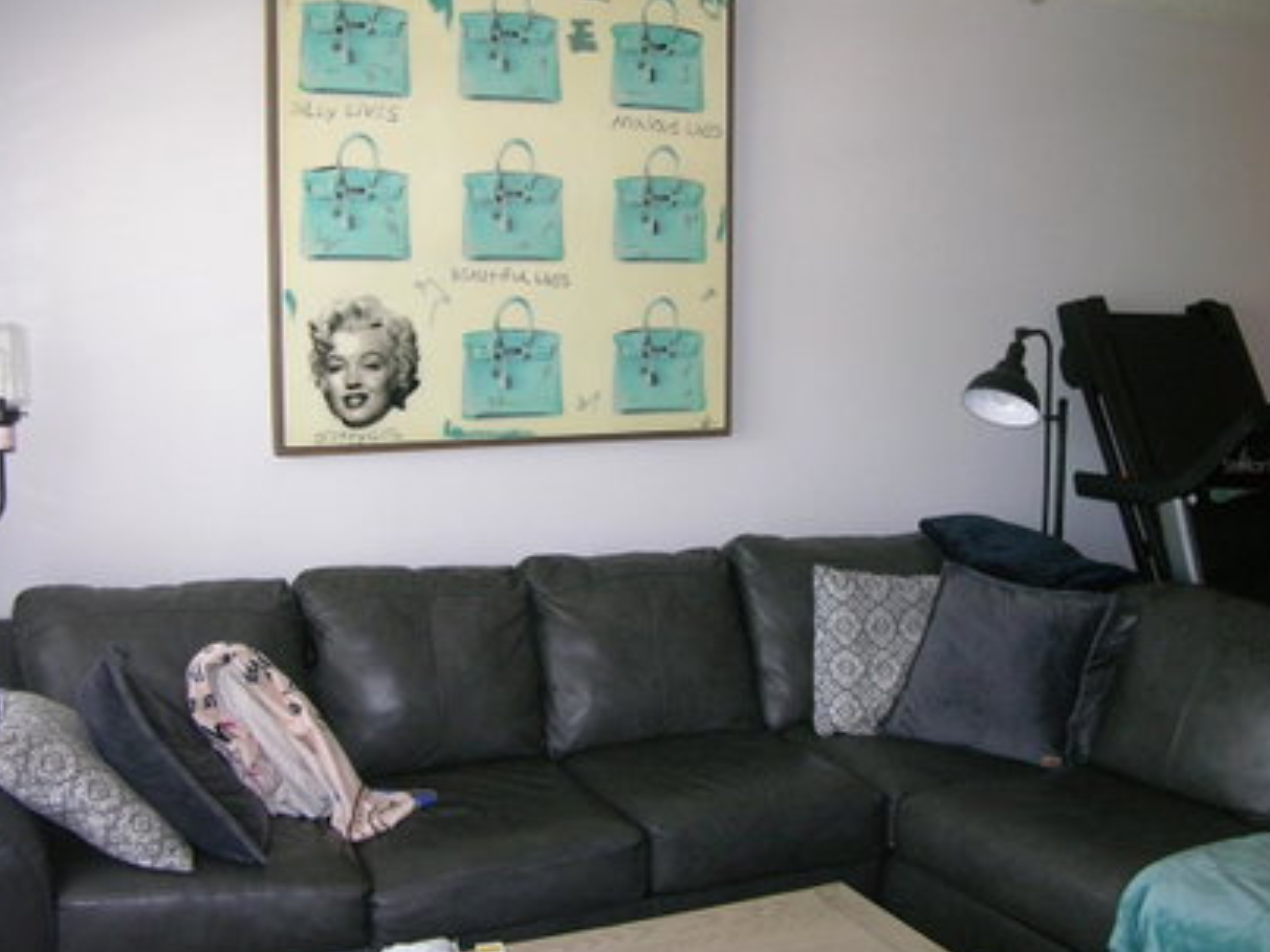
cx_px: 630
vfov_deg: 38.7
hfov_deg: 50.1
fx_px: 1357
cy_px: 465
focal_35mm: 37
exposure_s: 1/60.1
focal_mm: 8.9
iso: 200
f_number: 2.8
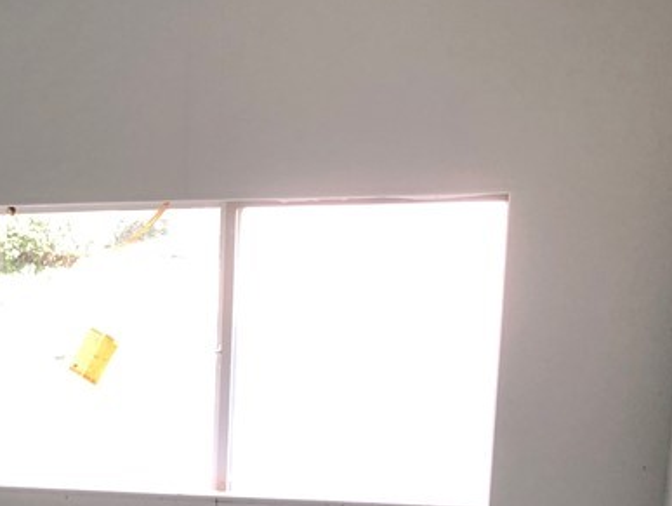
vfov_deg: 19.2
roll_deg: +1.9
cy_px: 549
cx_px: -128
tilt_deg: -12.3
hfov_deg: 24.0
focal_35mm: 74
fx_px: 1438
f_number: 1.8
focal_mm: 3.99
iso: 25
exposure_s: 1/30
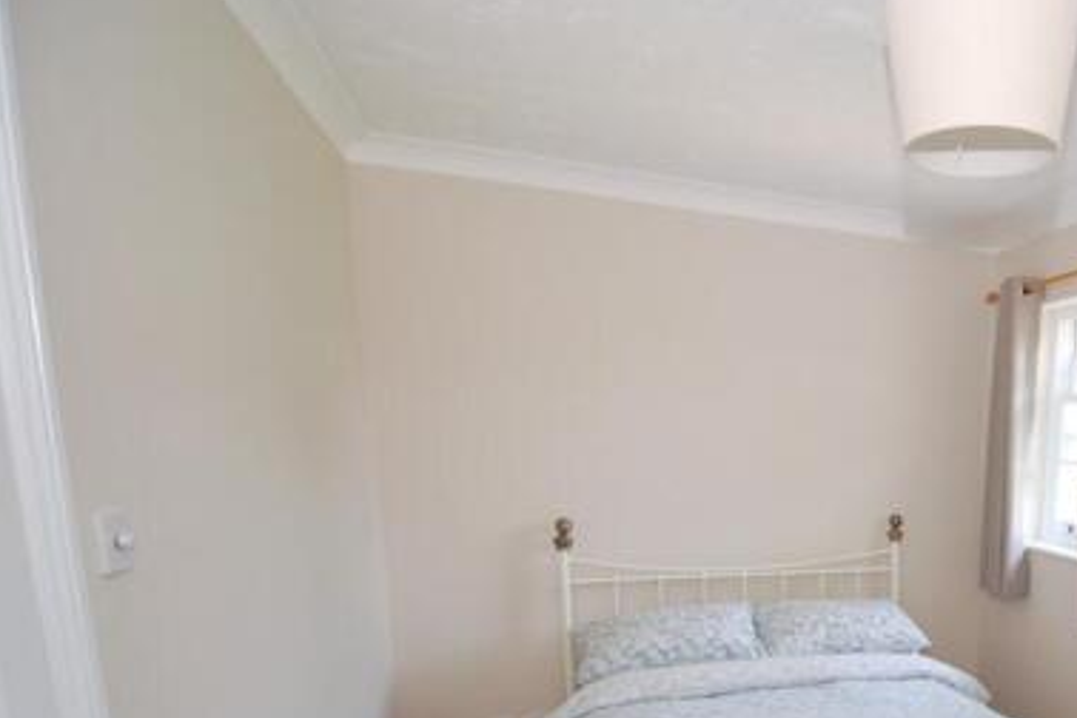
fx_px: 778
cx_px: 932
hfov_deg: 60.7
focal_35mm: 26
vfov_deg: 46.3
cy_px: 598
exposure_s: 1/60
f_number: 4
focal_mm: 10
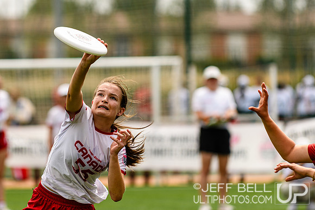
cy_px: 63
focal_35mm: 419
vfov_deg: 3.3
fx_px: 3665
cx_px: 95
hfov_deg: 4.9
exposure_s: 1/1000
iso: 125
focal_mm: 200
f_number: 3.2
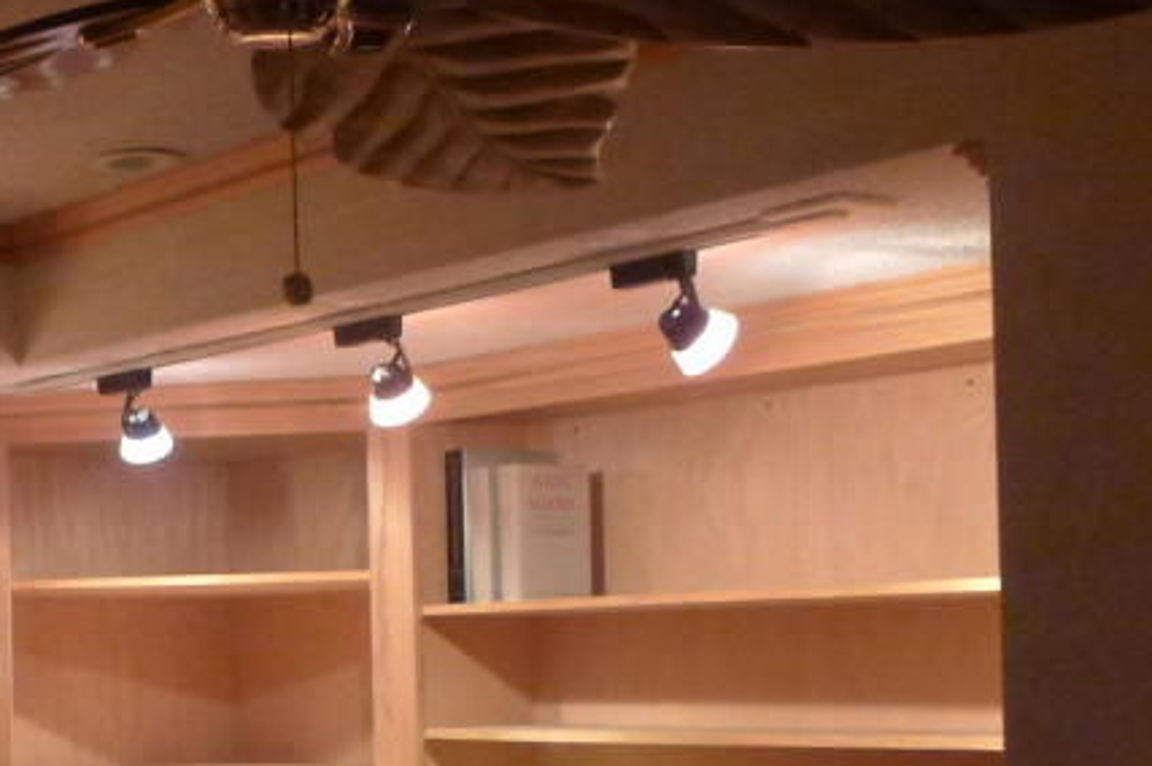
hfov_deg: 28.1
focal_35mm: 65
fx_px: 2078
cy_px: 634
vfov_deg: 20.6
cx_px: -132
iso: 800
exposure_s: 1/50
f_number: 2
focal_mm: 5.1
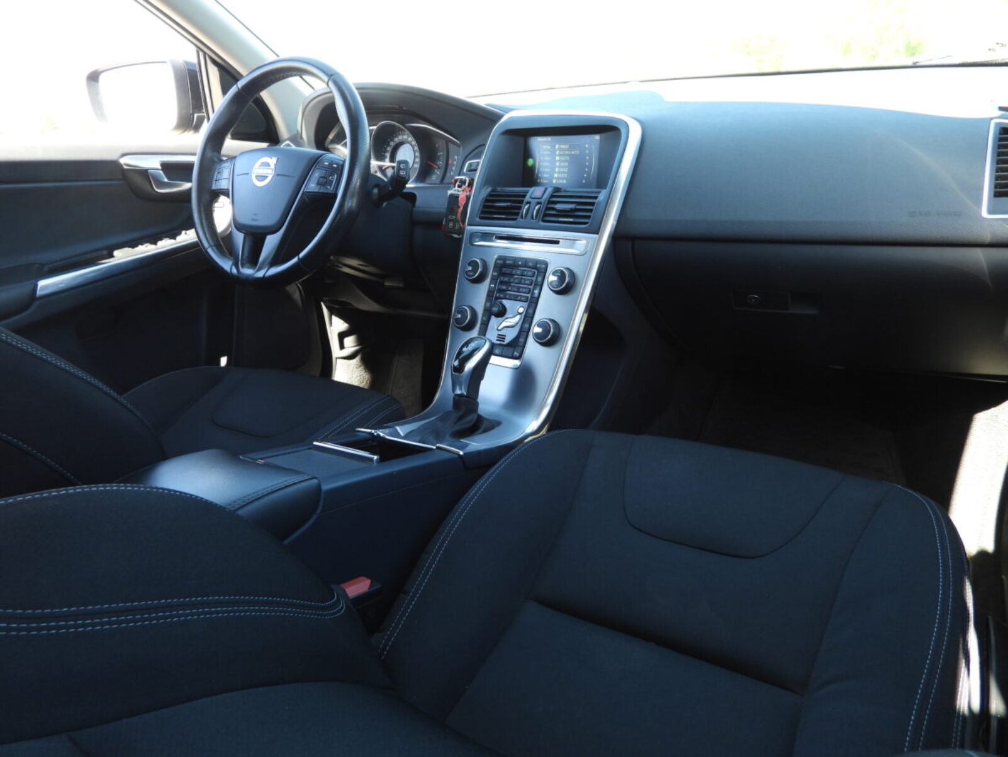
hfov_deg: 71.6
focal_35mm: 24
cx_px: 504
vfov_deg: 56.8
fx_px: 699
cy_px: 378
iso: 100
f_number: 2.8
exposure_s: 1/60
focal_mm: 4.3
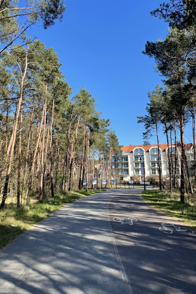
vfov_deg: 61.8
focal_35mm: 30
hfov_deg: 43.6
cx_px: 90
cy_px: 132
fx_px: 245
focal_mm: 4.2
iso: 32
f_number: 1.6
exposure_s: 1/1553
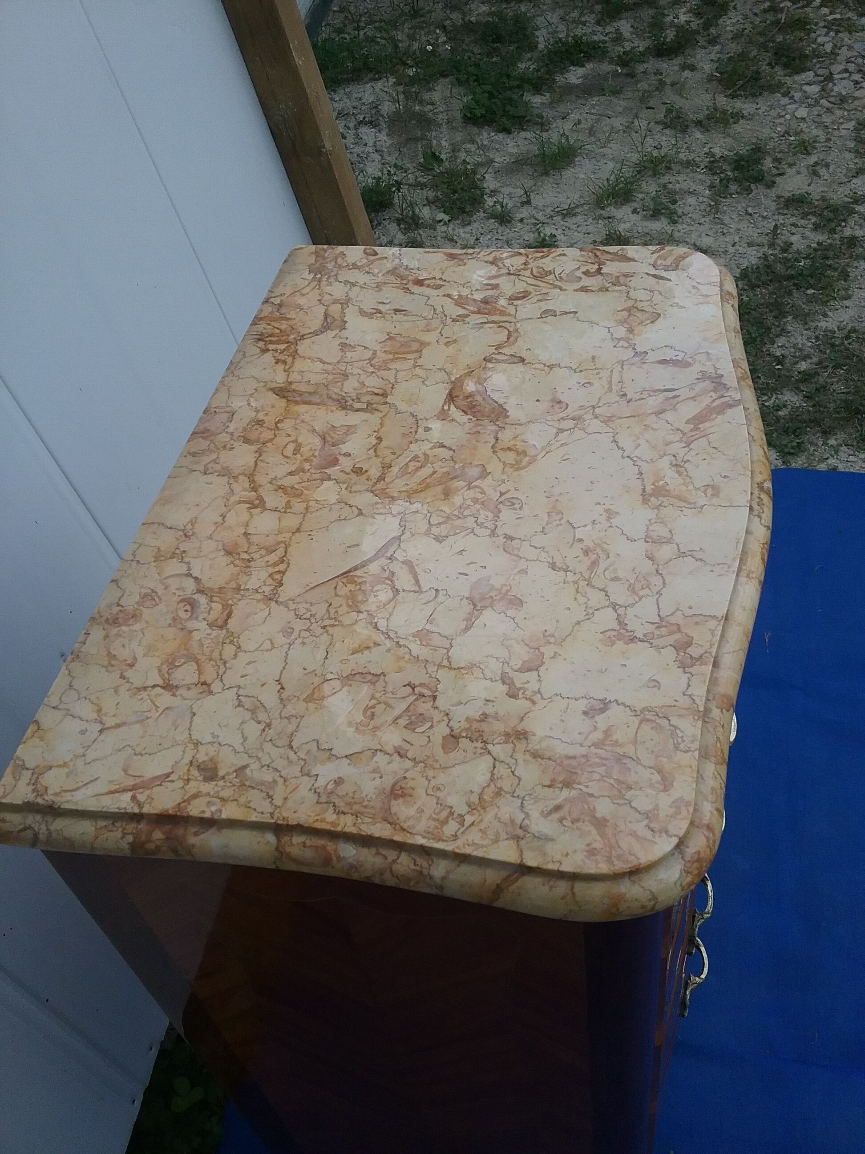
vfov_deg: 58.4
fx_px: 1033
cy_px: 577
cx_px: 432
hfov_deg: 45.4
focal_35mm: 31
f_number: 2.2
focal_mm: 3.3
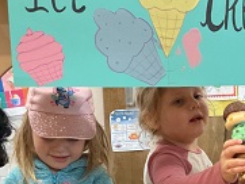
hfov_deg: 23.8
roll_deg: +1.1
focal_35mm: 80
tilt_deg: -10.2
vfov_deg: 18.0
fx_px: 567
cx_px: 217
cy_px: 187
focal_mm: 3
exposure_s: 1/60
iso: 200
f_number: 1.8
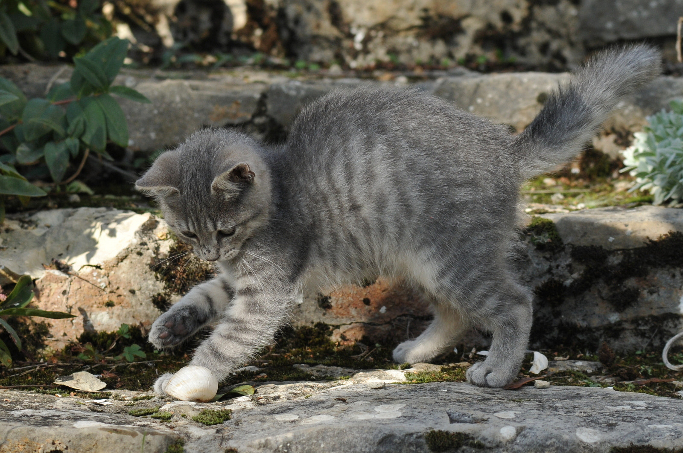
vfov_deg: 10.7
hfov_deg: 16.1
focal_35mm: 128
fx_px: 2416
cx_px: 342
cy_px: 226
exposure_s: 1/640
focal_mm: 85
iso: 400
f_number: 5
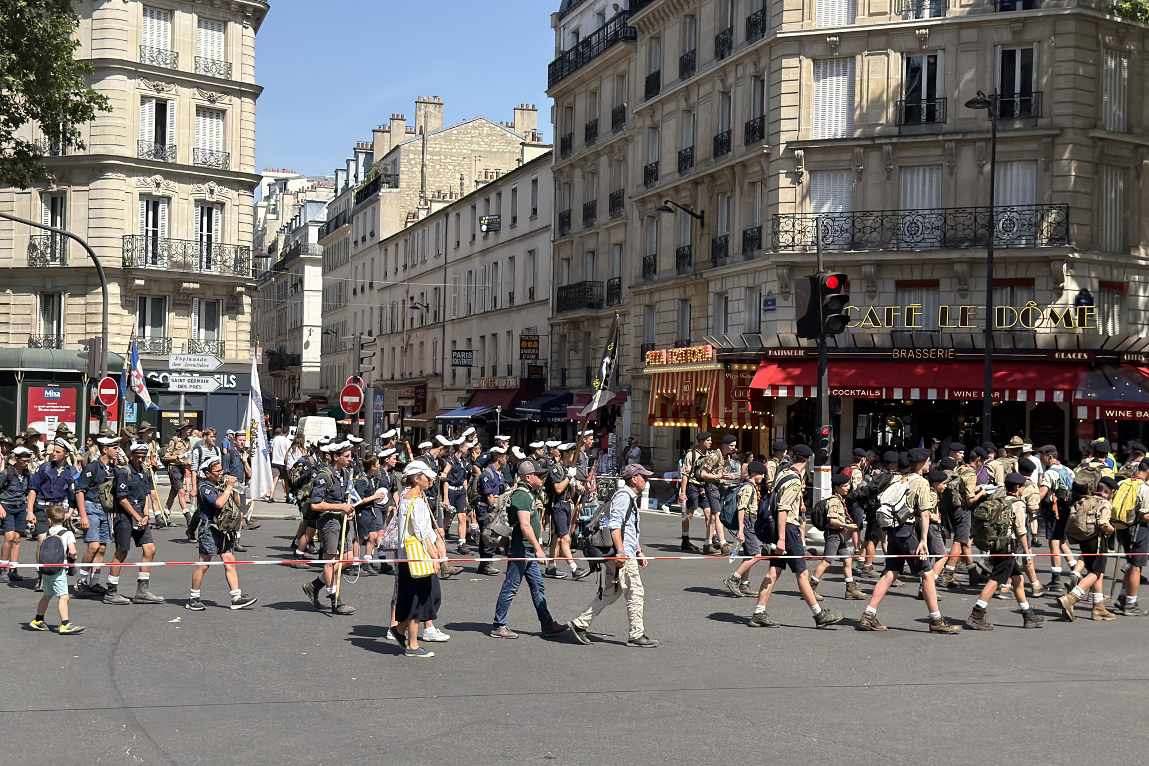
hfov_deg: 39.6
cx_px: 574
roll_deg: -1.1
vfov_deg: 27.0
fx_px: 1596
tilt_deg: +1.7
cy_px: 375
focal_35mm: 50
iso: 400
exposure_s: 1/20408
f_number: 1.78
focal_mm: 6.76
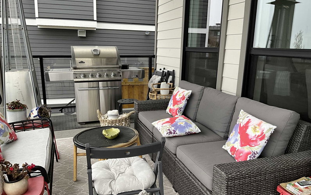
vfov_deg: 40.6
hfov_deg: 61.2
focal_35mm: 31
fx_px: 263
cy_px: 107
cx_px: 156
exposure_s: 1/122
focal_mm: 3
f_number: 1.8
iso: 25
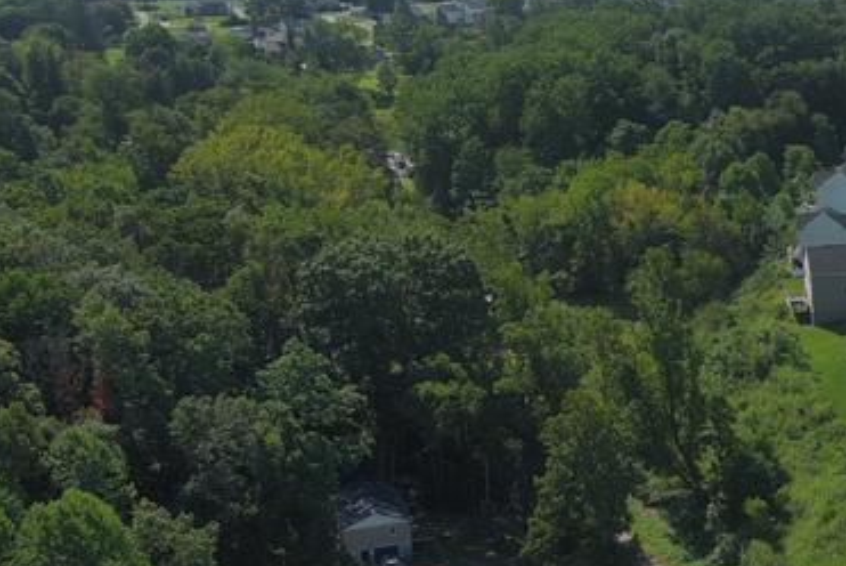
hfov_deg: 22.6
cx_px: 1106
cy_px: 421
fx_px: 1881
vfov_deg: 17.0
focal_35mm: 80
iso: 100
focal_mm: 10.57
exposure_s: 1/1300
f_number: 2.8
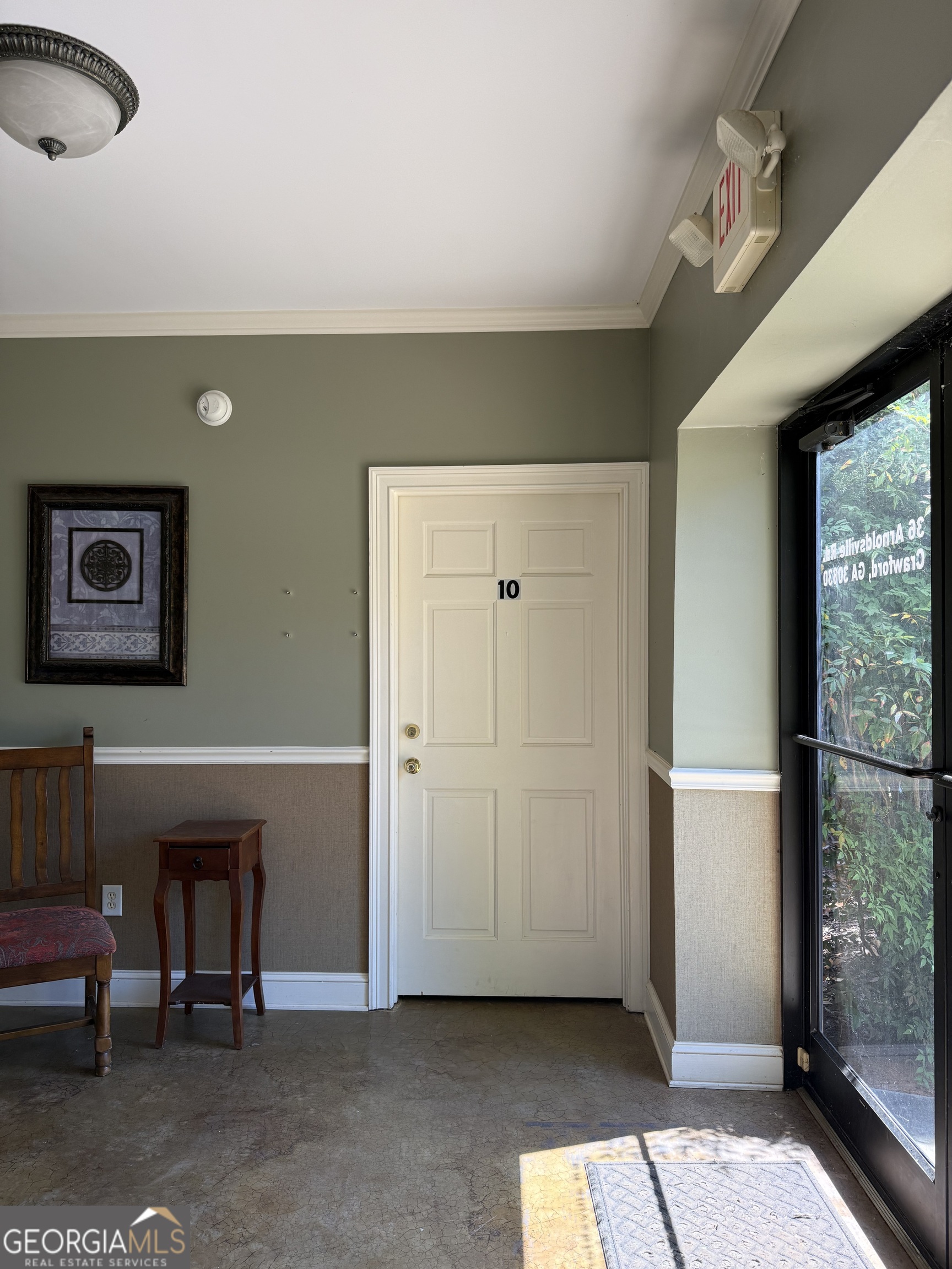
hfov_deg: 56.8
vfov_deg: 71.6
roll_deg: -0.2
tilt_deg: +0.4
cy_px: 634
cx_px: 476
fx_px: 880
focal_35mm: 24
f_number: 1.78
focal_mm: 6.76
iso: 125
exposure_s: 1/199
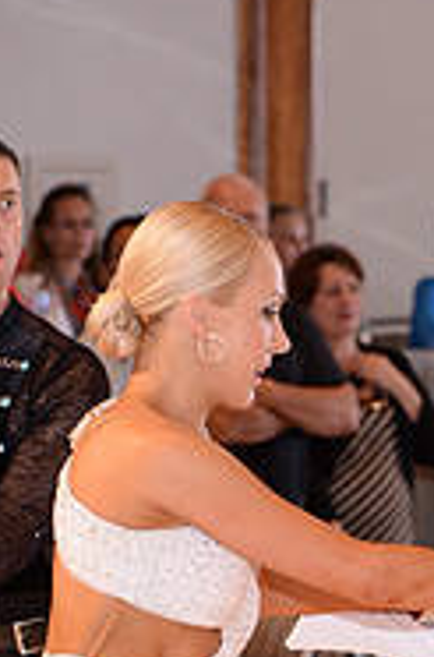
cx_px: 475
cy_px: 915
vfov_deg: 6.0
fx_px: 6237
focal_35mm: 343
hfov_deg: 4.0
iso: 1250
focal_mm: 110
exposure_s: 1/250
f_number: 5.6
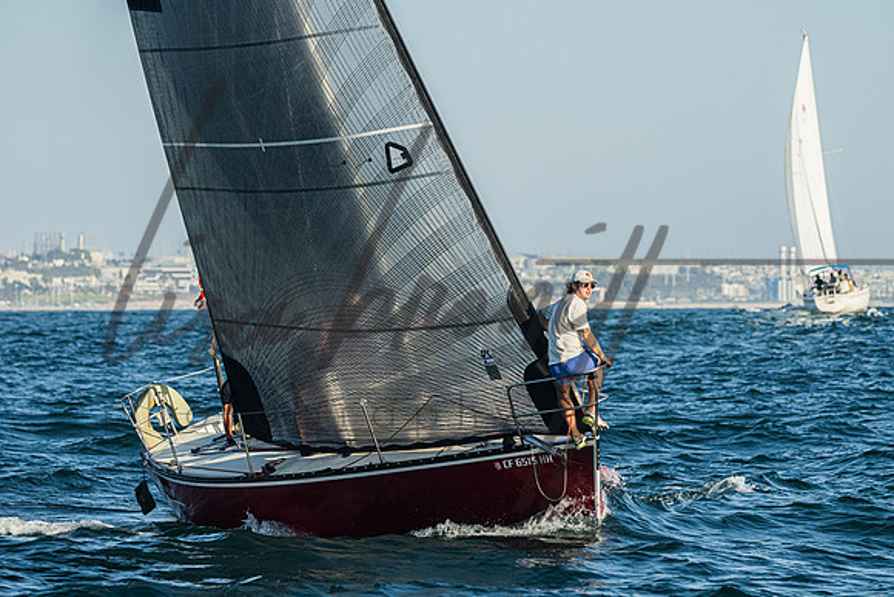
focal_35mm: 232
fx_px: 5773
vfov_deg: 5.9
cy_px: 323
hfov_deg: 8.9
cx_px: 516
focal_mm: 170
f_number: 5.6
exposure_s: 1/3200
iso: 400
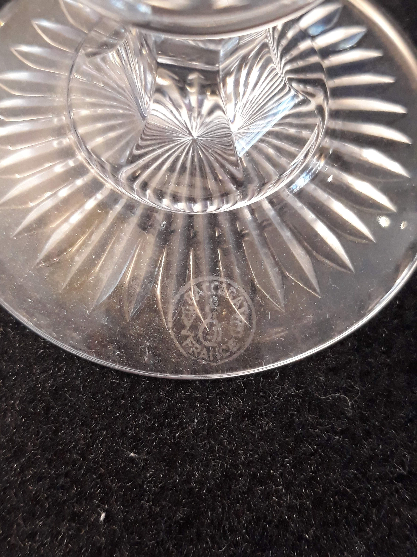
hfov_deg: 51.4
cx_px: 208
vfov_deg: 65.3
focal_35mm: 27
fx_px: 434
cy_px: 278
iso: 320
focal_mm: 3.71
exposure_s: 1/25
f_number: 1.7
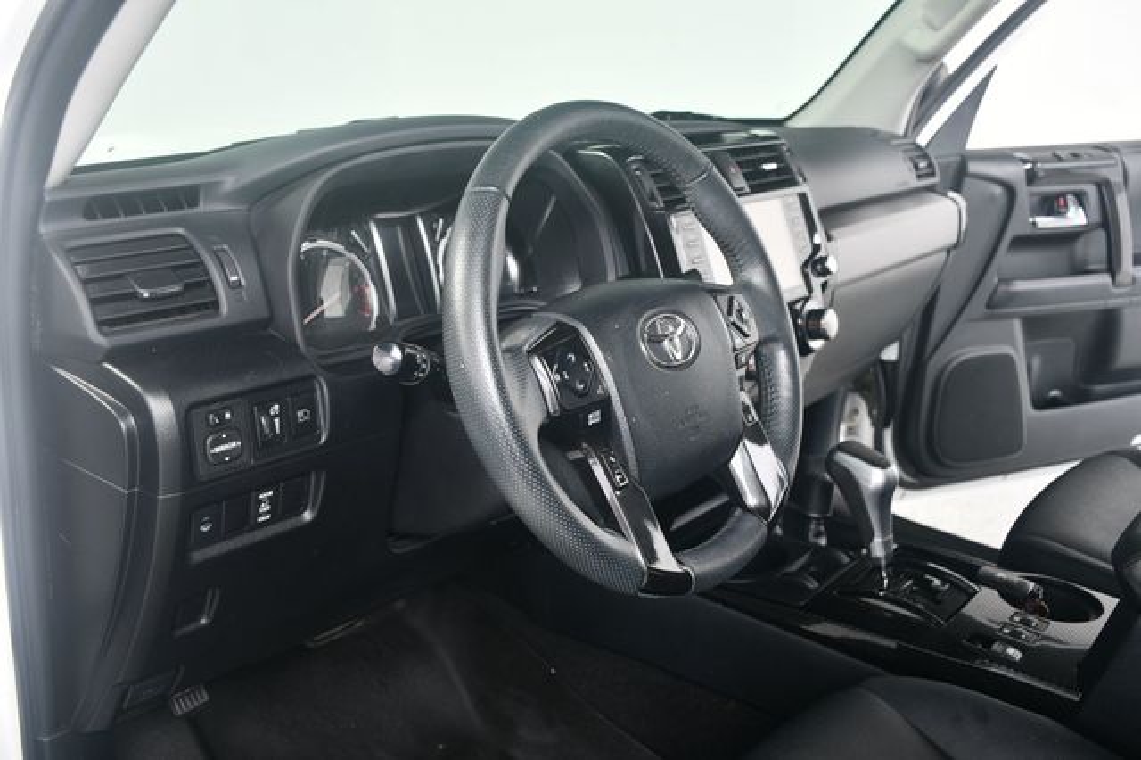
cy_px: 380
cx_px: 570
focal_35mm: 34
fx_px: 1077
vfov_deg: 38.8
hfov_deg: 55.8
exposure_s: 1/160
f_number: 4
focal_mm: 23
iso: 100
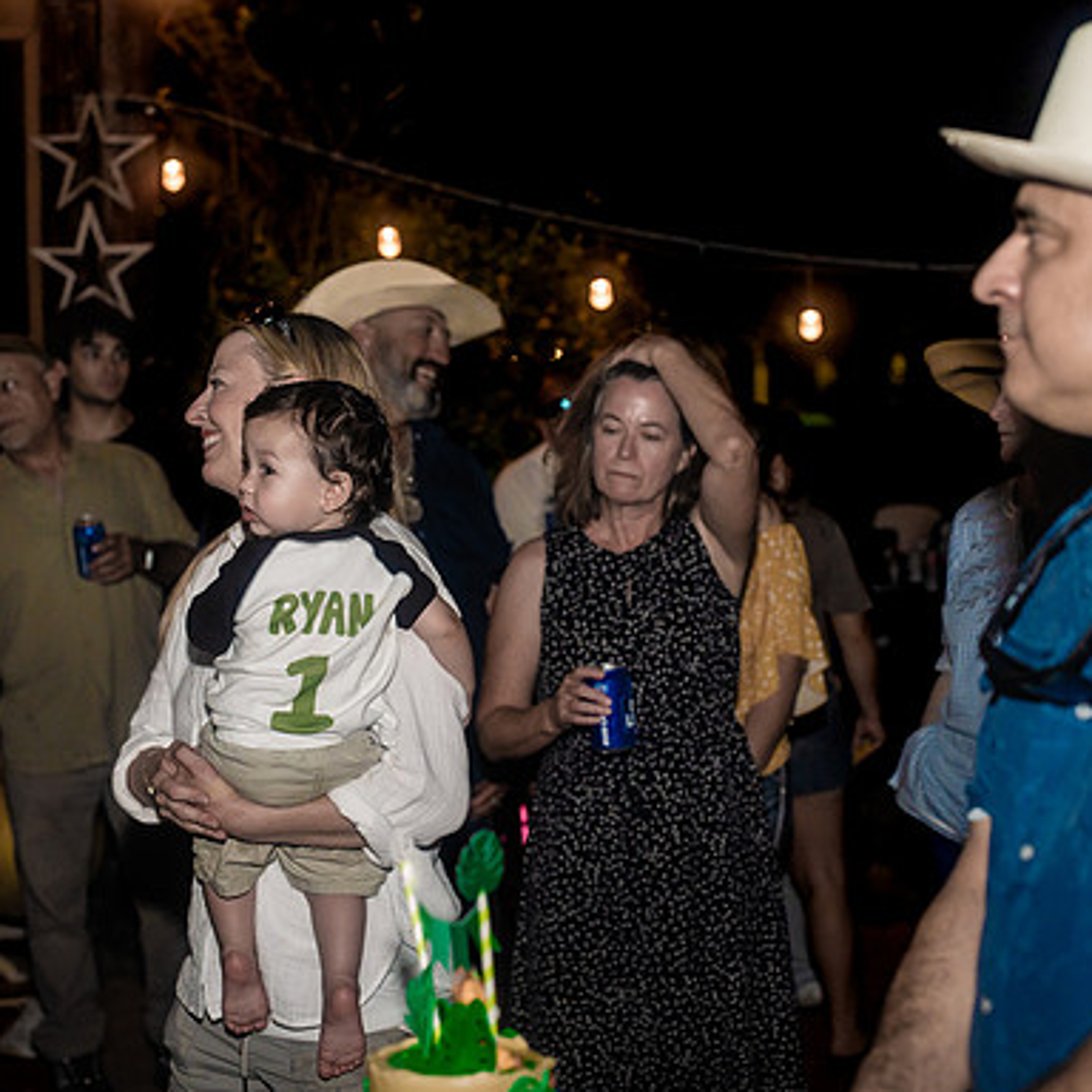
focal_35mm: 68
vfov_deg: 25.4
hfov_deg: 25.3
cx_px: 455
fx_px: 2427
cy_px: 547
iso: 2000
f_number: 3.2
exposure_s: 1/200
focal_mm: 53
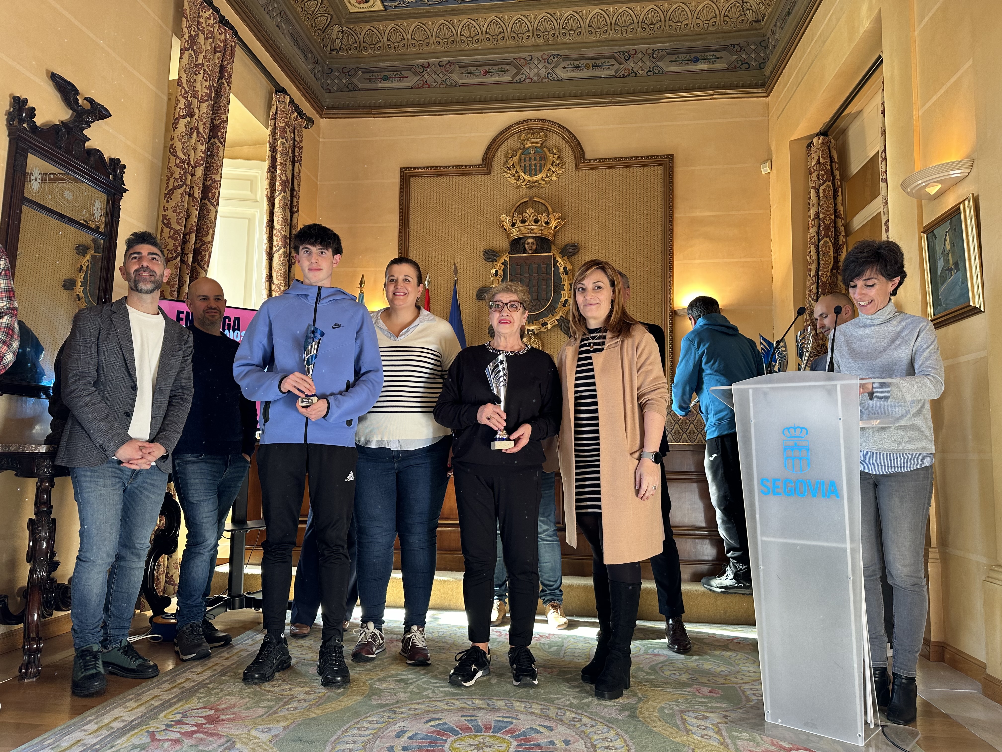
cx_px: 501
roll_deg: -0.9
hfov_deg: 71.6
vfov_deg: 56.8
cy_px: 376
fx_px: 695
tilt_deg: +6.5
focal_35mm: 24
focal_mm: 6.86
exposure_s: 1/100
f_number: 1.78
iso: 125
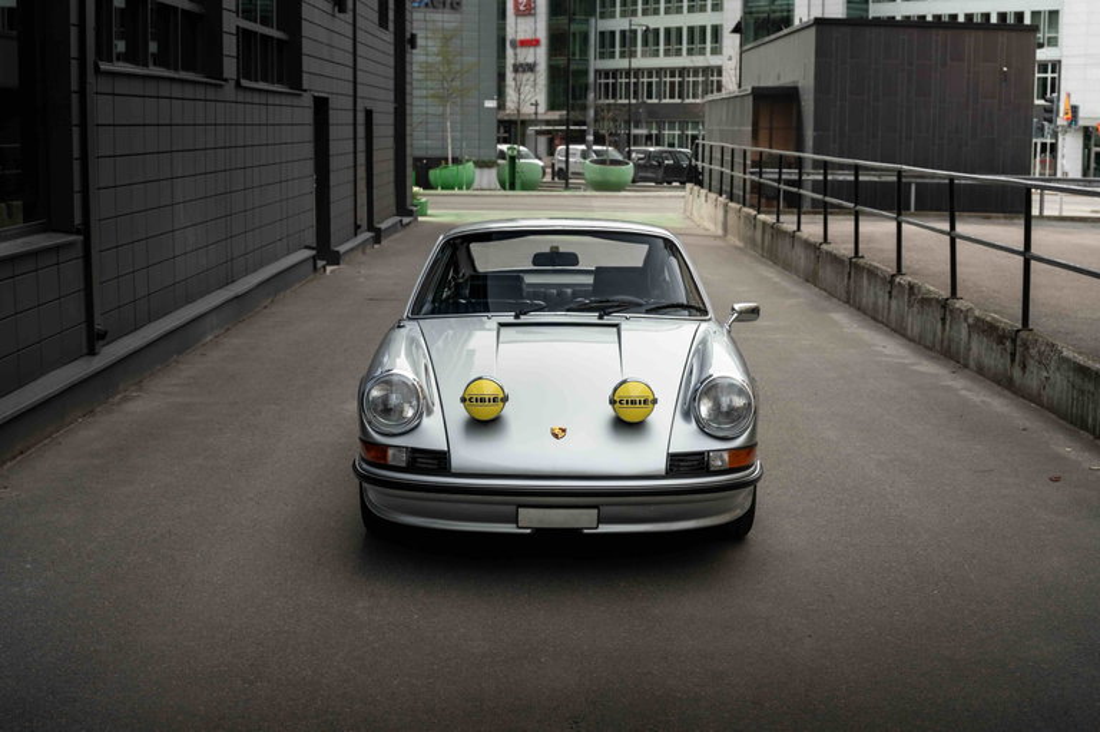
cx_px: 550
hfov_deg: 41.9
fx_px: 1435
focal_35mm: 47
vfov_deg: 28.6
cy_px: 366
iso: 500
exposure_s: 1/400
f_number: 5.6
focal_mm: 47
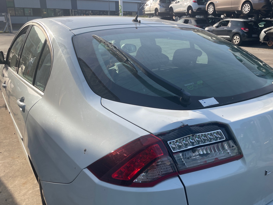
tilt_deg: -20.3
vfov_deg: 48.2
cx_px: 148
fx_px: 229
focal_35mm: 29
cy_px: 111
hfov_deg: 61.6
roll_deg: +0.6
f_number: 1.6
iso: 32
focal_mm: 4.2
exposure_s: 1/1553
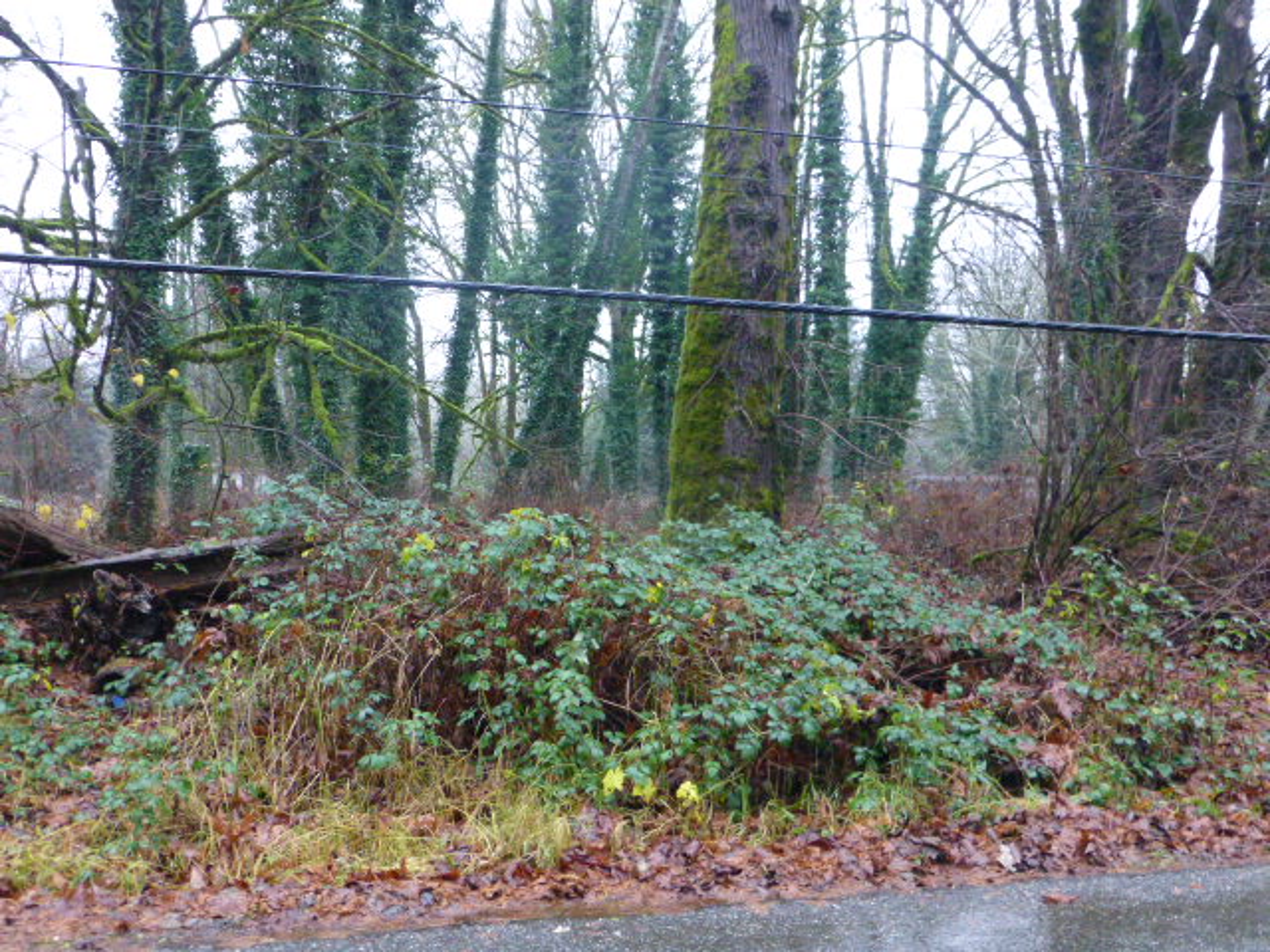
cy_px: 476
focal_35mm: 30
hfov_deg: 60.0
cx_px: 635
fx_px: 1101
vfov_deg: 46.8
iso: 800
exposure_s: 1/40
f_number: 3.6
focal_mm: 5.4
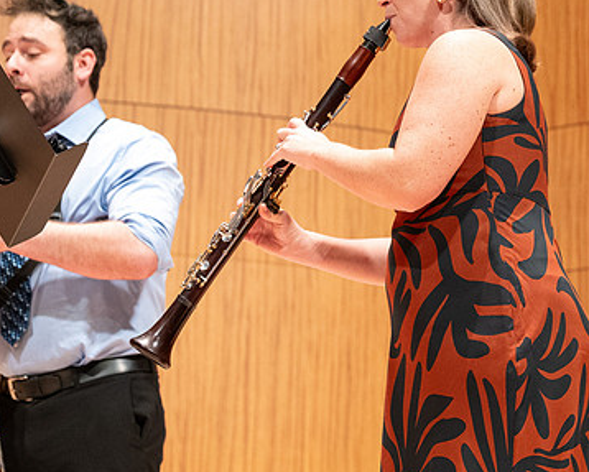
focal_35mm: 150
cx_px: 484
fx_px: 2617
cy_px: 65
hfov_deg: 12.8
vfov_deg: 10.3
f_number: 4
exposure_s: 1/250
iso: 3200
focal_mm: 70
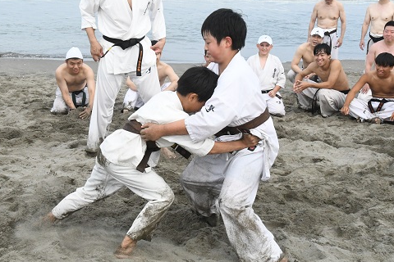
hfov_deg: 33.4
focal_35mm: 60
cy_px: 115
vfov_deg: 22.6
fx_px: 657
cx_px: 196
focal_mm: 32
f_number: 14
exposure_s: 1/1000
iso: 3200
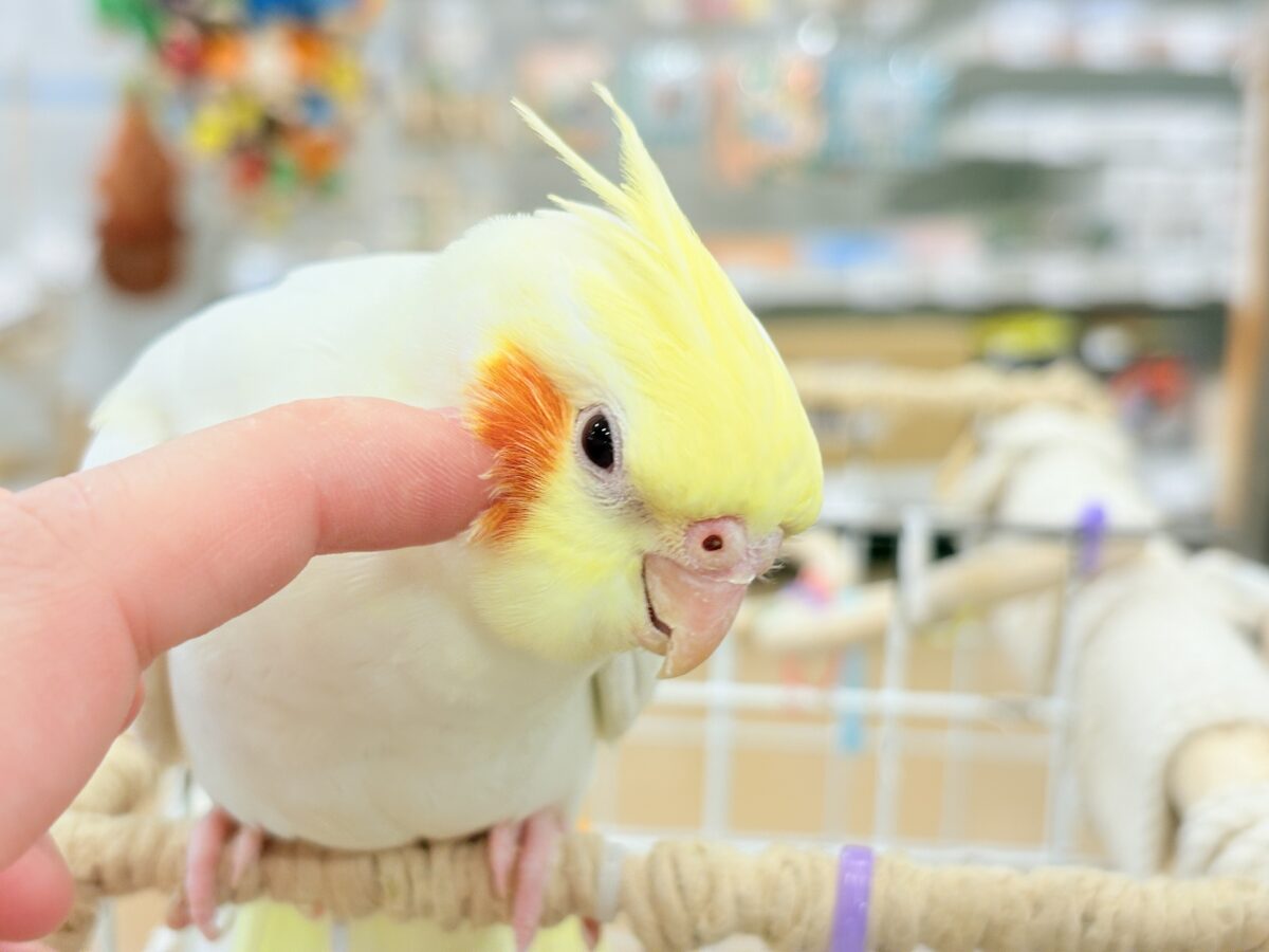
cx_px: 634
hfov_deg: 36.8
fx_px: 1906
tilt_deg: -10.2
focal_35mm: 52
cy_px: 476
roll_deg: -0.4
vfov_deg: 28.0
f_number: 1.6
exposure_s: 1/50
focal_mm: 5.96
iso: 40
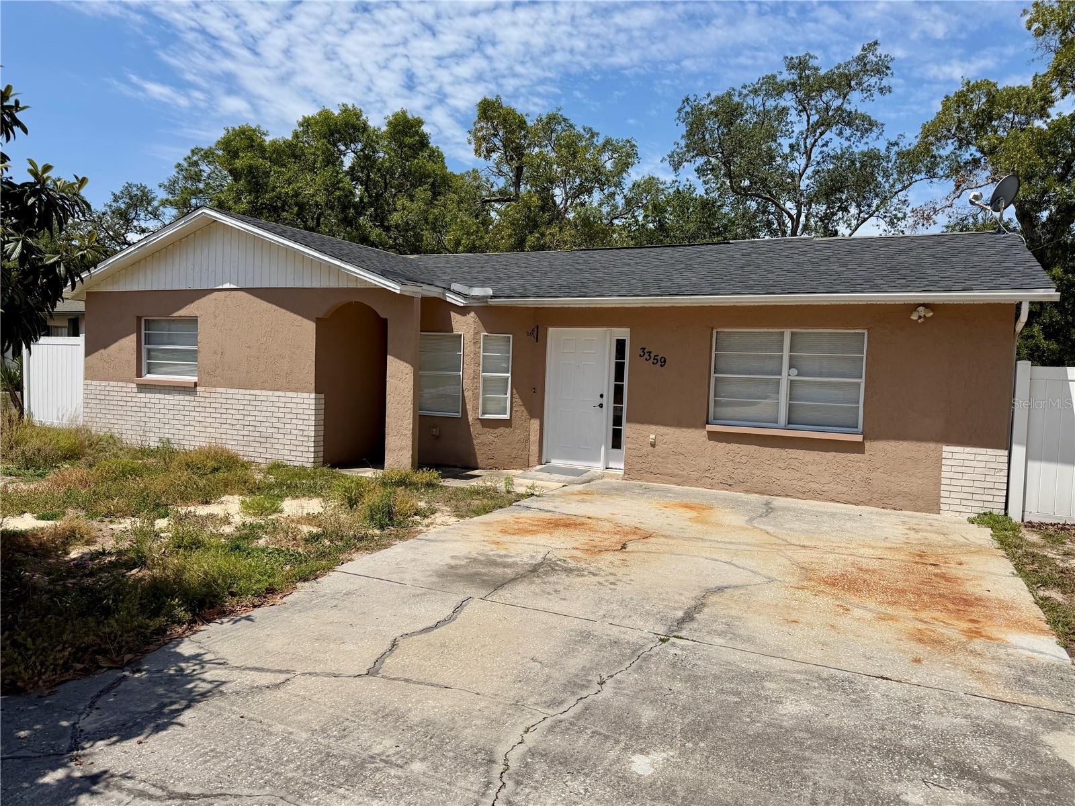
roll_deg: -1.7
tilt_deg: -3.9
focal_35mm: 24
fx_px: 745
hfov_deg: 71.6
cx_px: 538
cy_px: 403
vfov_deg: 56.8
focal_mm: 6.76
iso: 80
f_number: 1.78
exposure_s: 1/7353
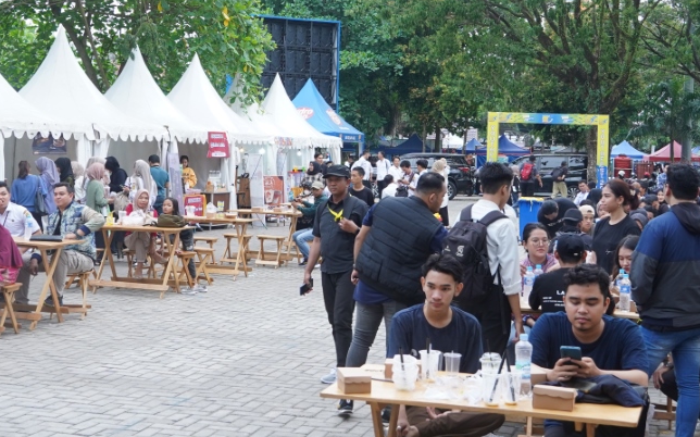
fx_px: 1087
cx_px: 317
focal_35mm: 57
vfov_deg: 22.7
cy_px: 173
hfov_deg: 35.7
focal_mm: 30
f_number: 5.6
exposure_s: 1/100
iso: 800
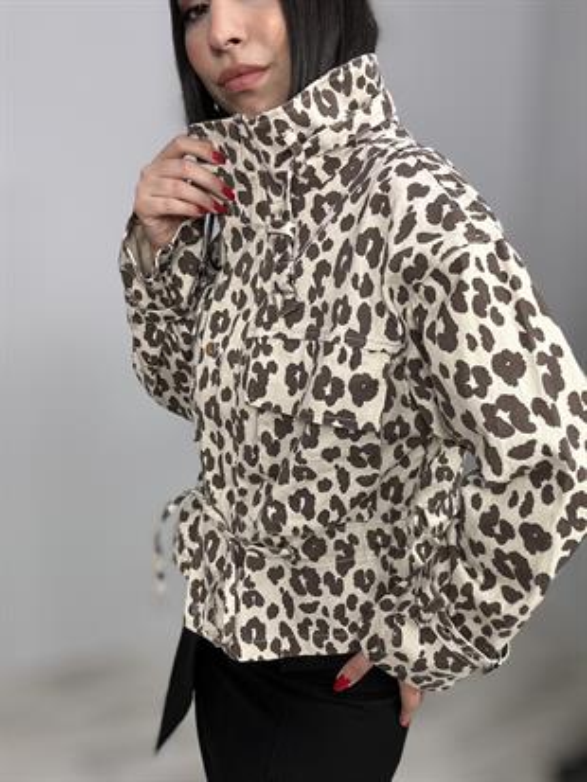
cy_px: 391
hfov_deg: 46.8
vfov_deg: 59.9
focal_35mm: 30
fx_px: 678
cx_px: 294
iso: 64
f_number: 1.9
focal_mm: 2.69
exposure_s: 1/50
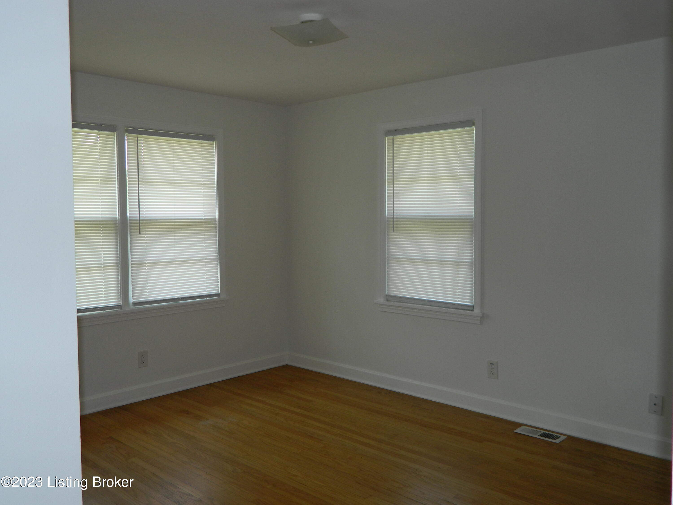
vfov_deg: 45.4
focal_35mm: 31
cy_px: 252
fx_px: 603
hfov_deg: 58.4
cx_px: 336
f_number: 3.2
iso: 80
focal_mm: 5.6
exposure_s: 1/80
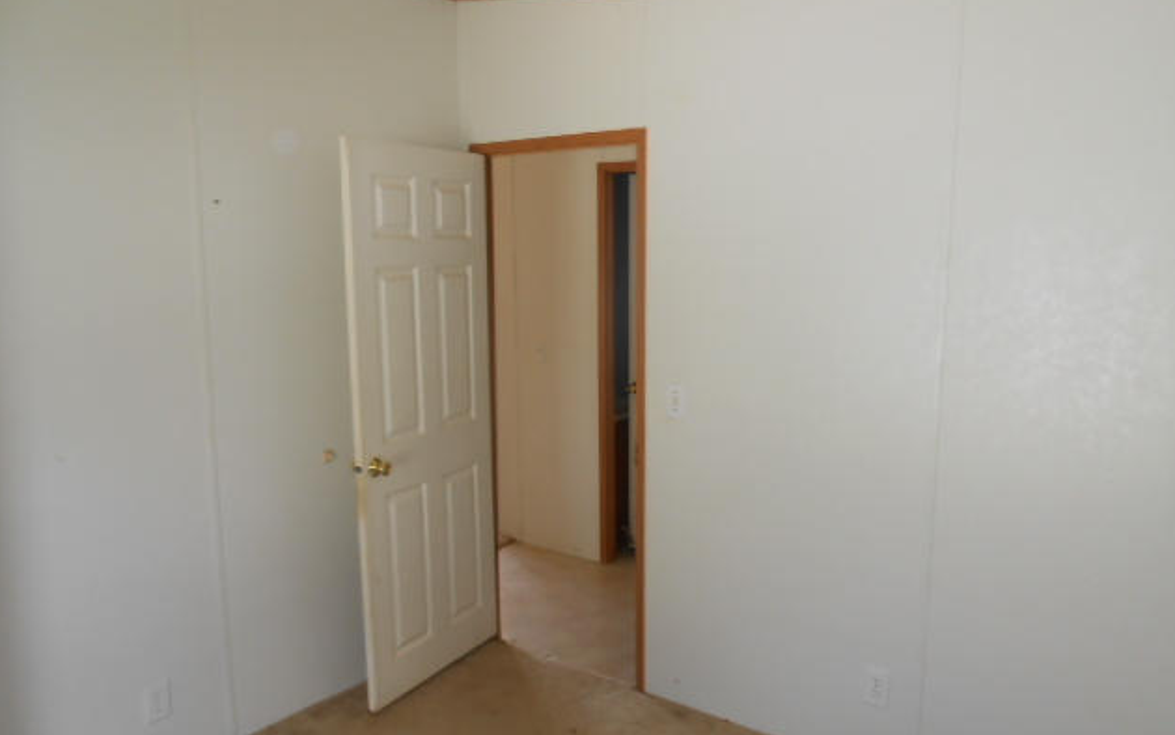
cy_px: 394
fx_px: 897
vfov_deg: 44.5
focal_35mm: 28
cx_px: 591
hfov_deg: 66.5
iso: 100
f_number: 3.5
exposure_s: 1/30
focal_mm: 4.6
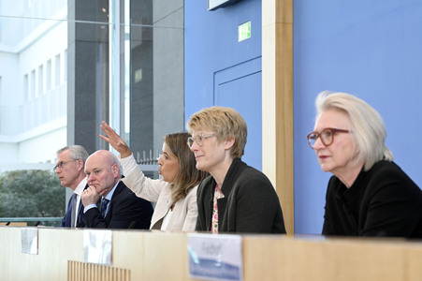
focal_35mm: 92
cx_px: 211
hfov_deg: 22.2
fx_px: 1078
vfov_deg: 14.8
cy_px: 140
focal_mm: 92
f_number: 6.3
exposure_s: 1/640
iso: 2500
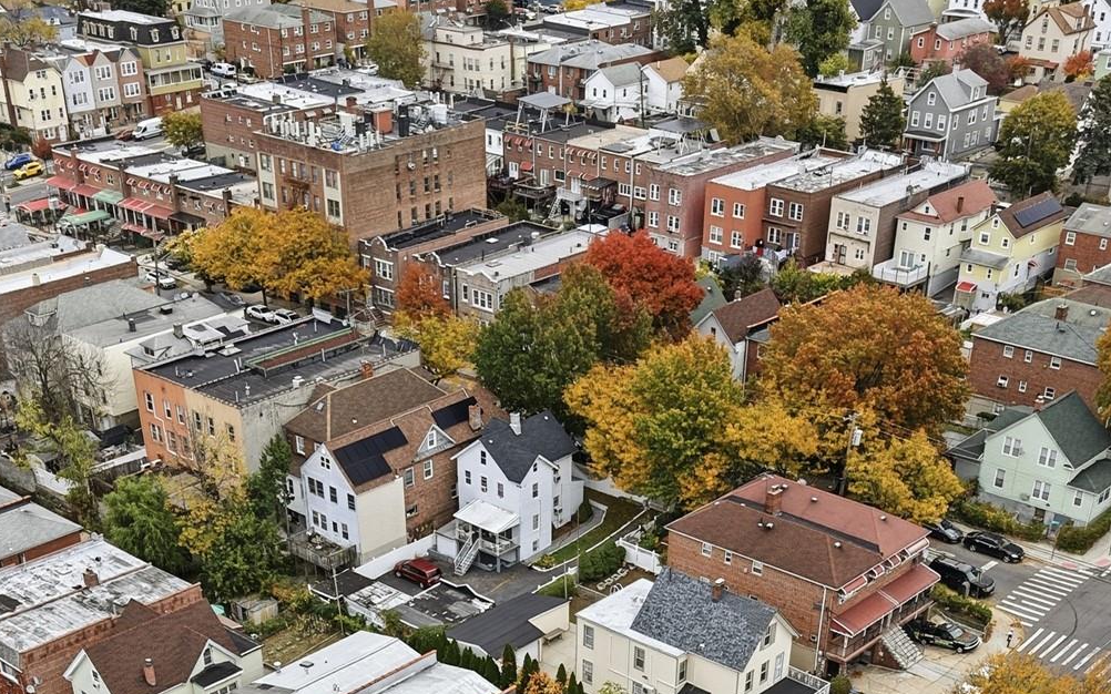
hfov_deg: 38.9
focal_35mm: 52
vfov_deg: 22.9
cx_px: 544
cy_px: 831
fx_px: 1574
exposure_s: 1/1500
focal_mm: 8.7
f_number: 1.8
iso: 110
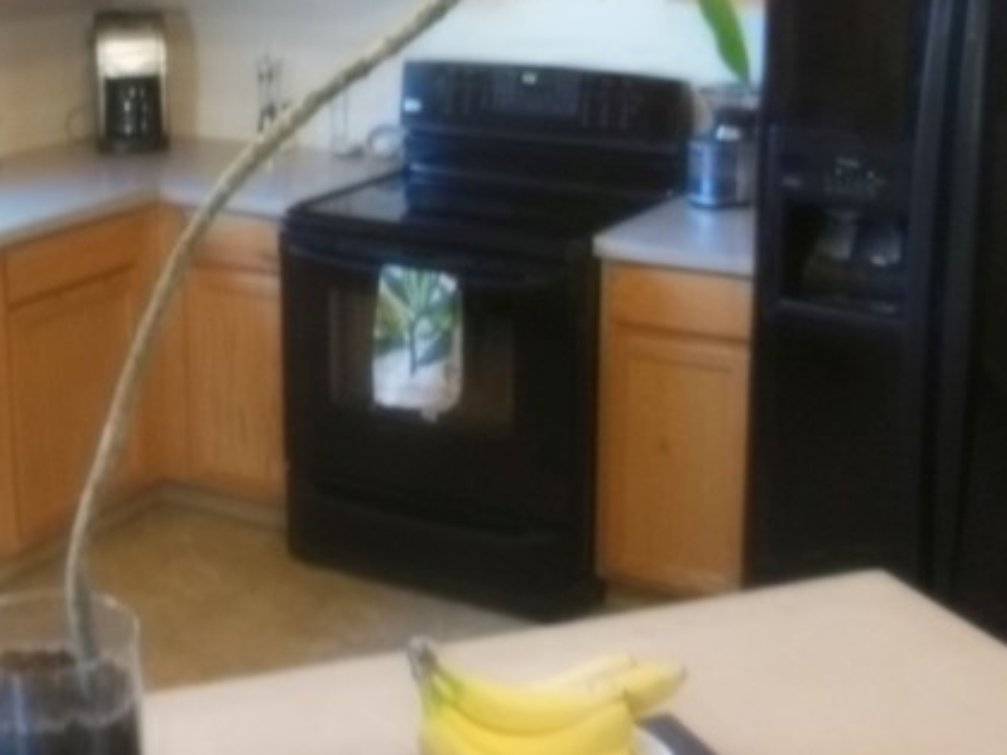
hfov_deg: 31.2
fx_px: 1775
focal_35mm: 61
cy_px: 244
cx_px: 276
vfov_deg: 23.9
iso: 400
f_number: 3.5
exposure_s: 1/10
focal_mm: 4.5
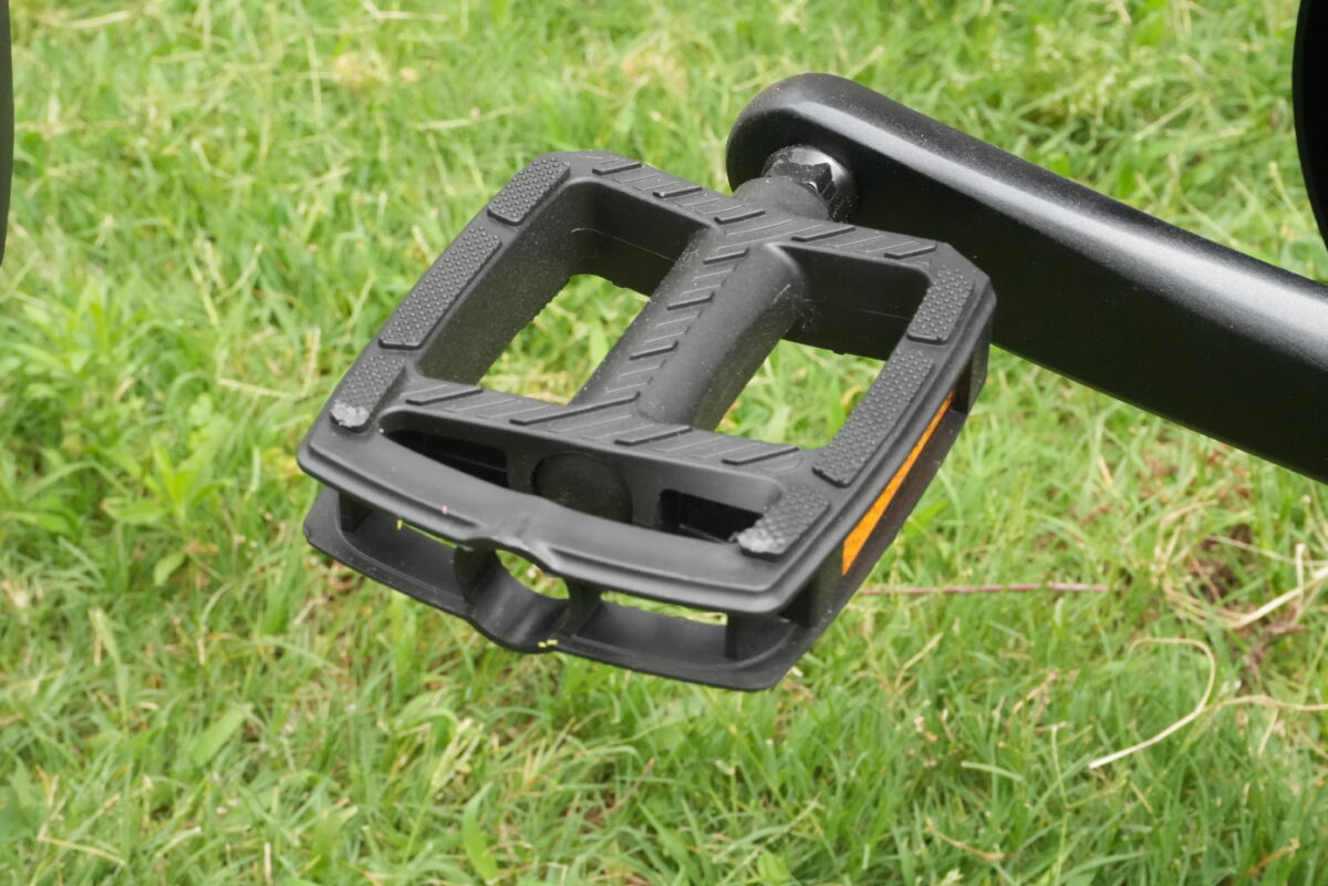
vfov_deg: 20.6
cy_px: 443
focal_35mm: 66
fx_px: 2434
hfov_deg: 30.5
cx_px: 664
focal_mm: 44
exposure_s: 1/160
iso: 4000
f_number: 16
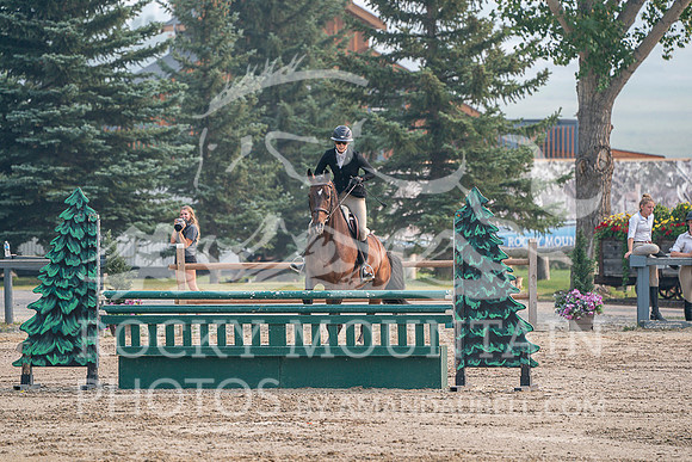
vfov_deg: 4.6
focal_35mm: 297
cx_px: 346
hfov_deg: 6.9
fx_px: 5710
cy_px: 231
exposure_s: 1/640
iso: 500
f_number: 5.6
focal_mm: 297
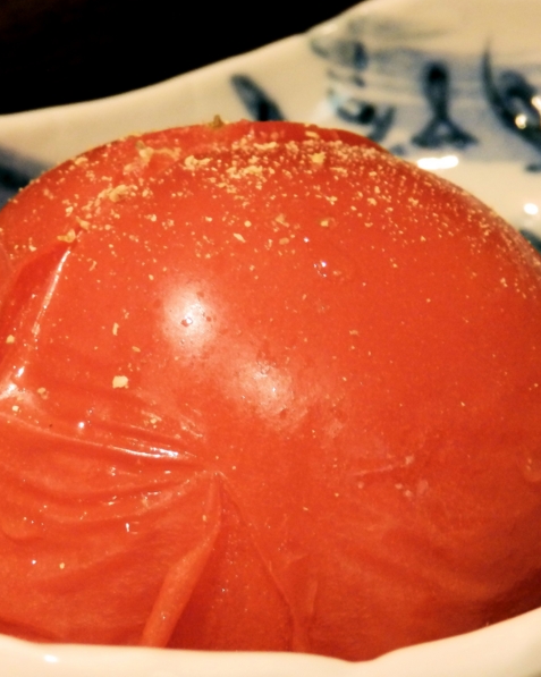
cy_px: 339
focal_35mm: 89
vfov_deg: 21.5
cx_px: 209
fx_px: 1783
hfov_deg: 17.2
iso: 800
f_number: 4.7
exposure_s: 1/6
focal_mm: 12.2
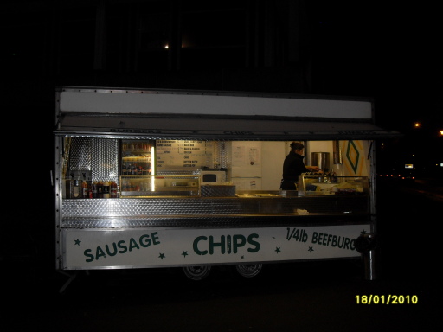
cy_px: 166
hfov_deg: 50.1
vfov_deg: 38.7
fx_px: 474
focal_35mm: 37
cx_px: 222
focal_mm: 6.3
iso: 100
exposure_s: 1/45
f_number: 2.8
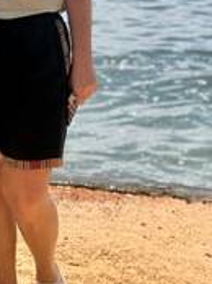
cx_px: -178
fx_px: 1449
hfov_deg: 8.1
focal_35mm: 177
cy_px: -101
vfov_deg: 10.9
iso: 64
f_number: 1.78
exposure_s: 1/3891
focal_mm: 6.76
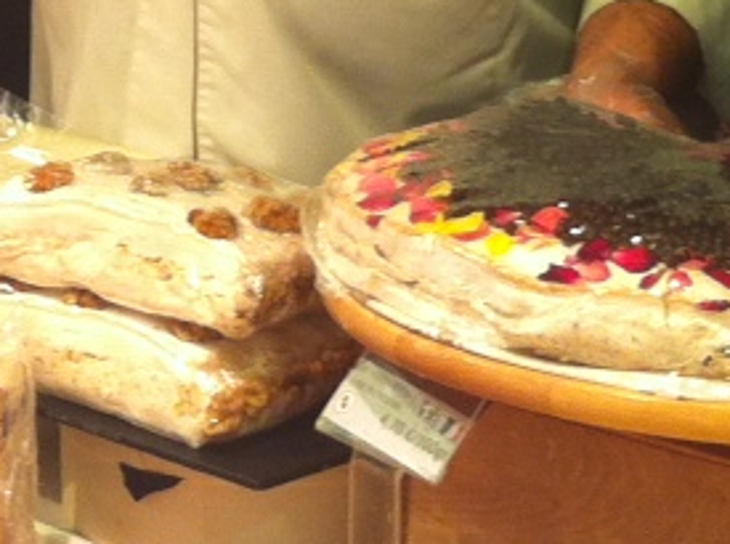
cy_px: -653
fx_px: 3472
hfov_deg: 11.8
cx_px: -119
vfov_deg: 8.4
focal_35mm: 165
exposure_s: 1/15
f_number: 2.8
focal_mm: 3.85
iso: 80
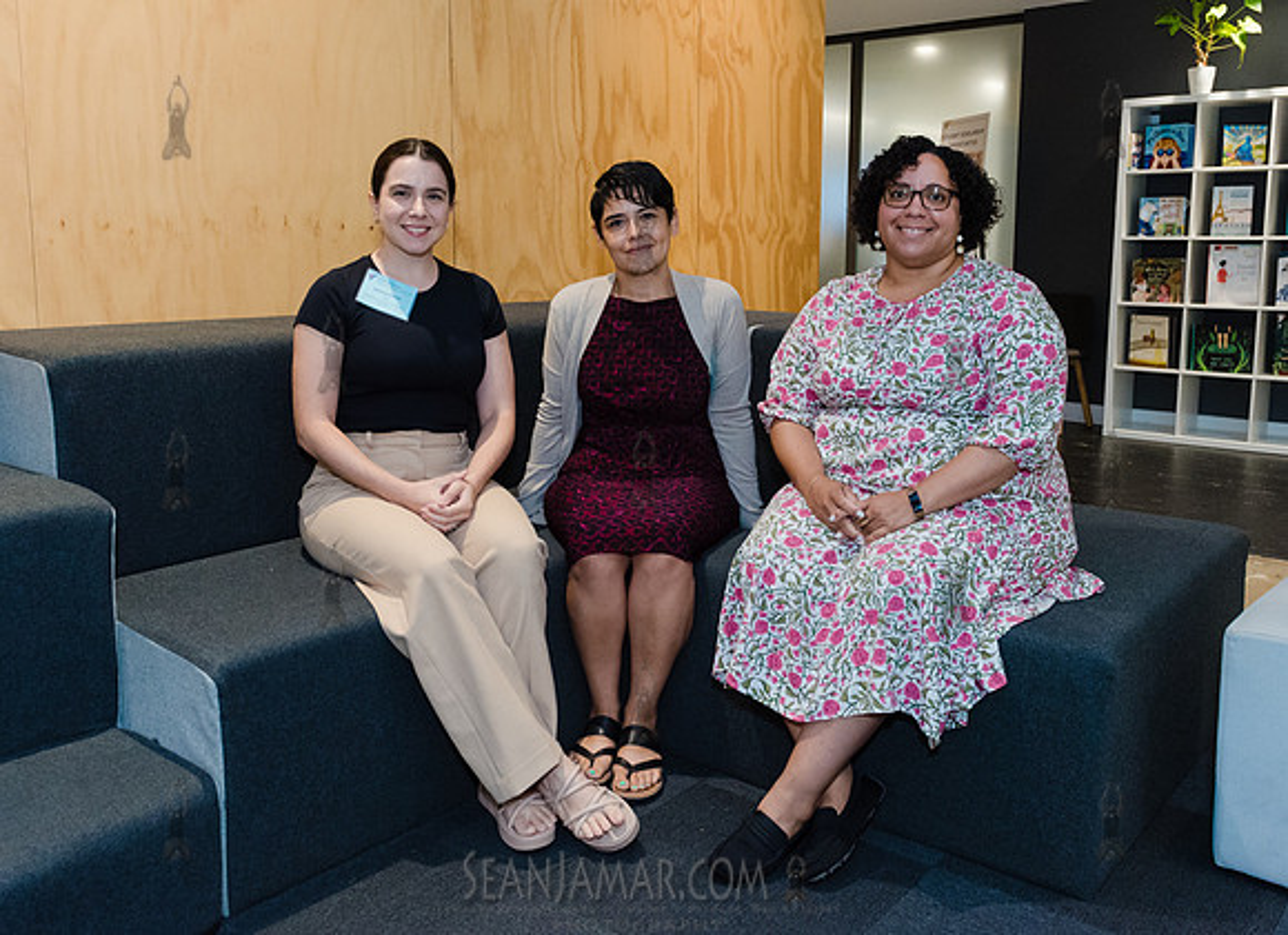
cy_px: 385
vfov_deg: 44.3
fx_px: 1144
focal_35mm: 31
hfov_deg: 58.8
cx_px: 635
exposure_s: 1/160
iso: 2500
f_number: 4.5
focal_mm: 24
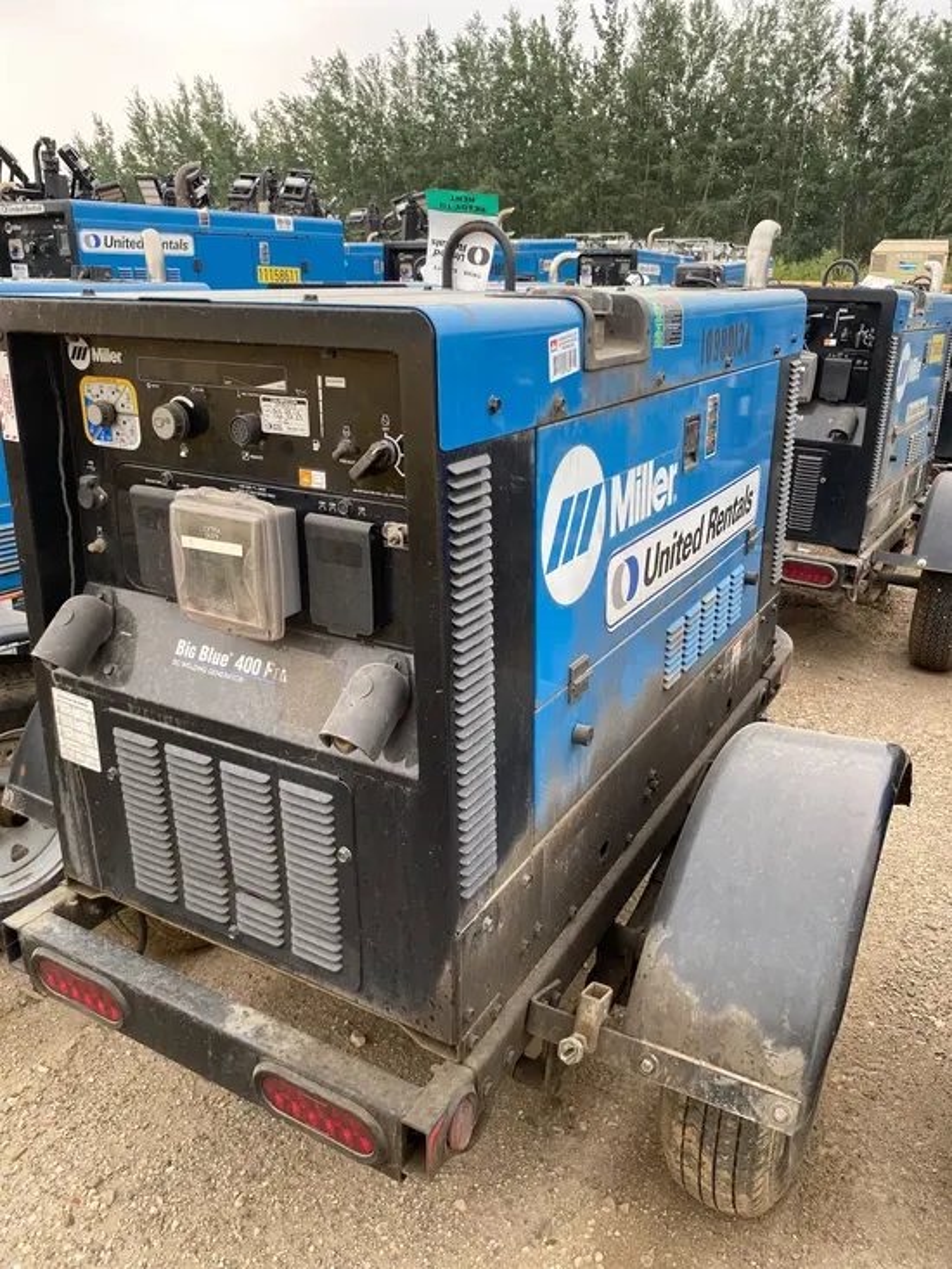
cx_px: 476
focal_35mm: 26
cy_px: 634
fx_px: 953
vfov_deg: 67.3
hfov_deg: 53.1
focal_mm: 4.25
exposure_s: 1/122
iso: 50
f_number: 1.8
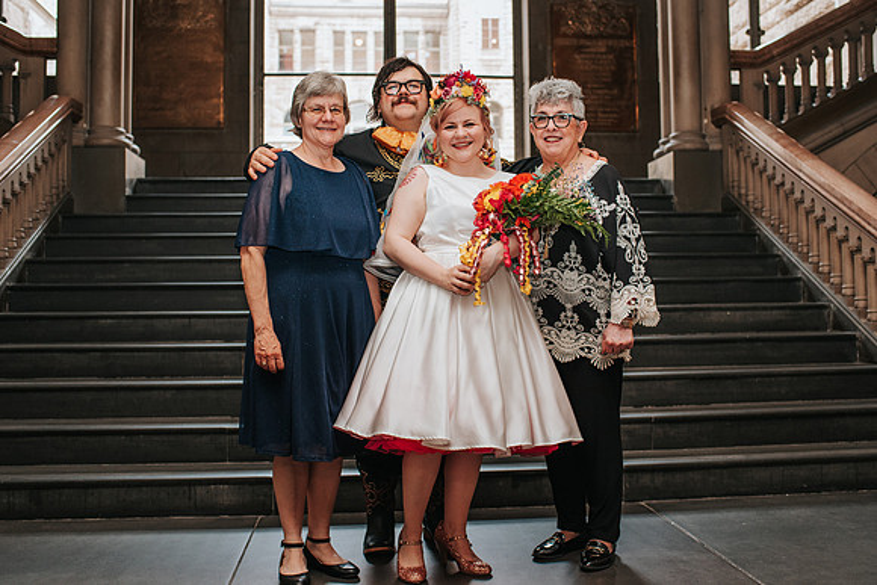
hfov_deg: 49.6
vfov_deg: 34.2
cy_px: 260
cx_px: 452
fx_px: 949
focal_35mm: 39
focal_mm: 35
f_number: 3.5
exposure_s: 1/200
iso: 1000
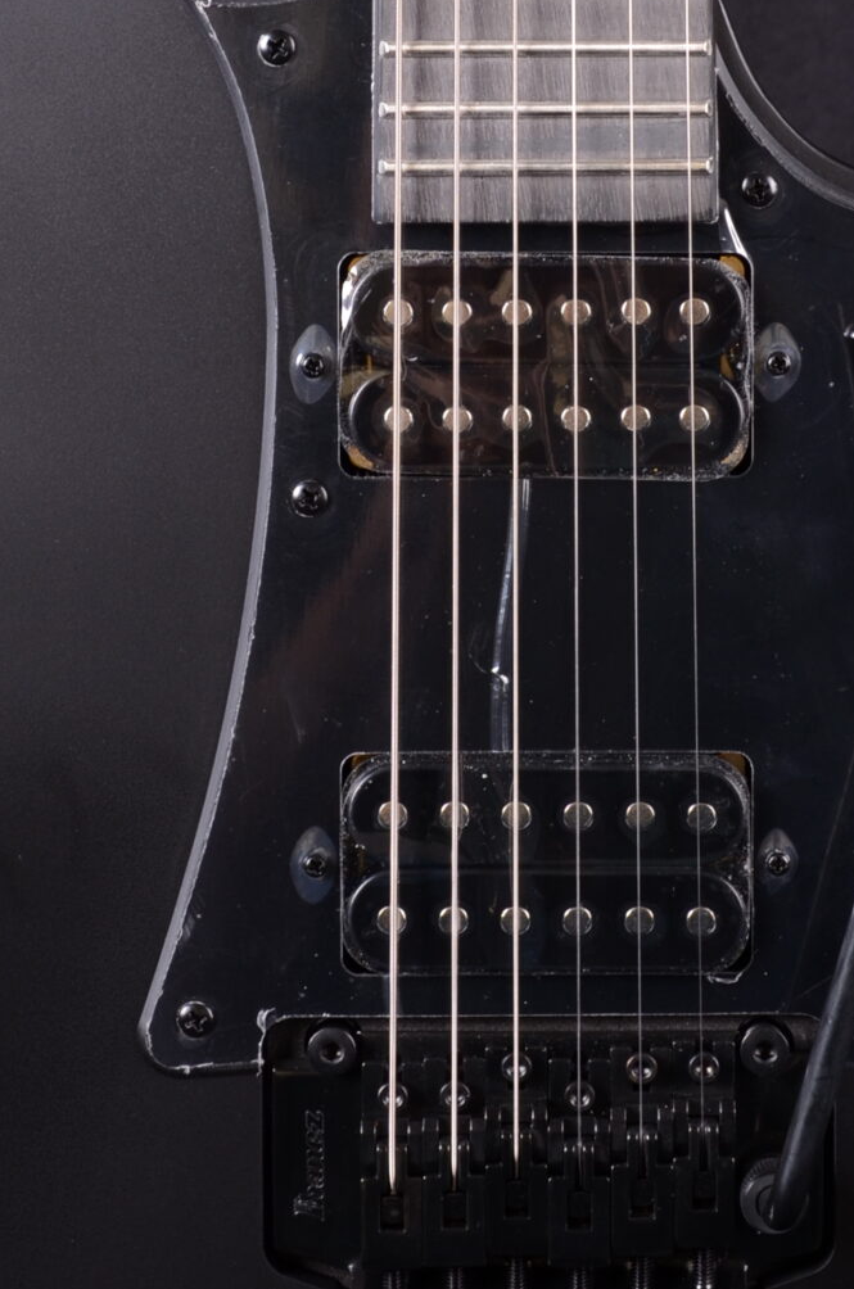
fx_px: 4646
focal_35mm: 130
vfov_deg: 15.7
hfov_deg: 10.5
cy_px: 363
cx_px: 586
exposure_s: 1/200
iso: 200
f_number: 10
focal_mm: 34
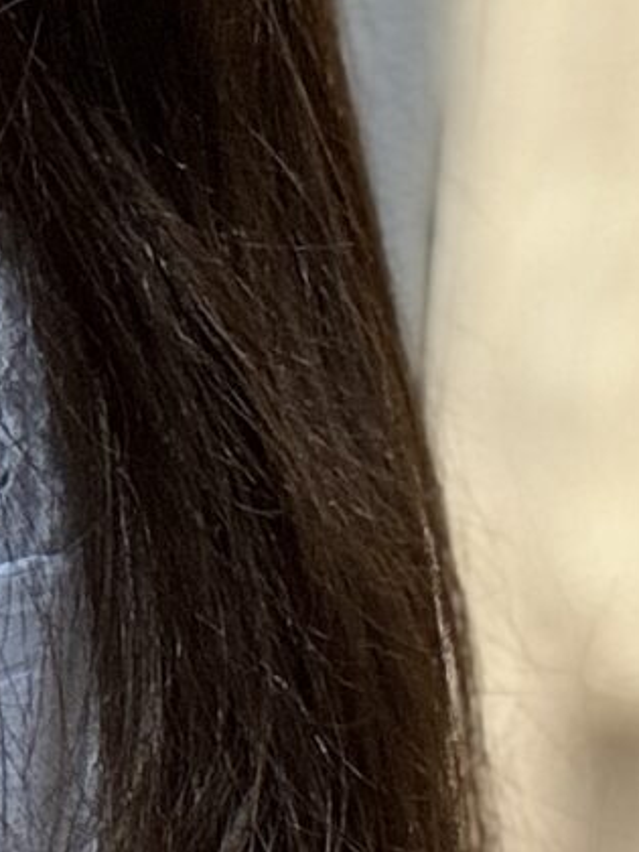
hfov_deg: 7.7
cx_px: -744
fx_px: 4504
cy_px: 1049
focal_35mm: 183
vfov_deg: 10.6
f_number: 1.9
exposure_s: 1/50
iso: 80
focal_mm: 2.69
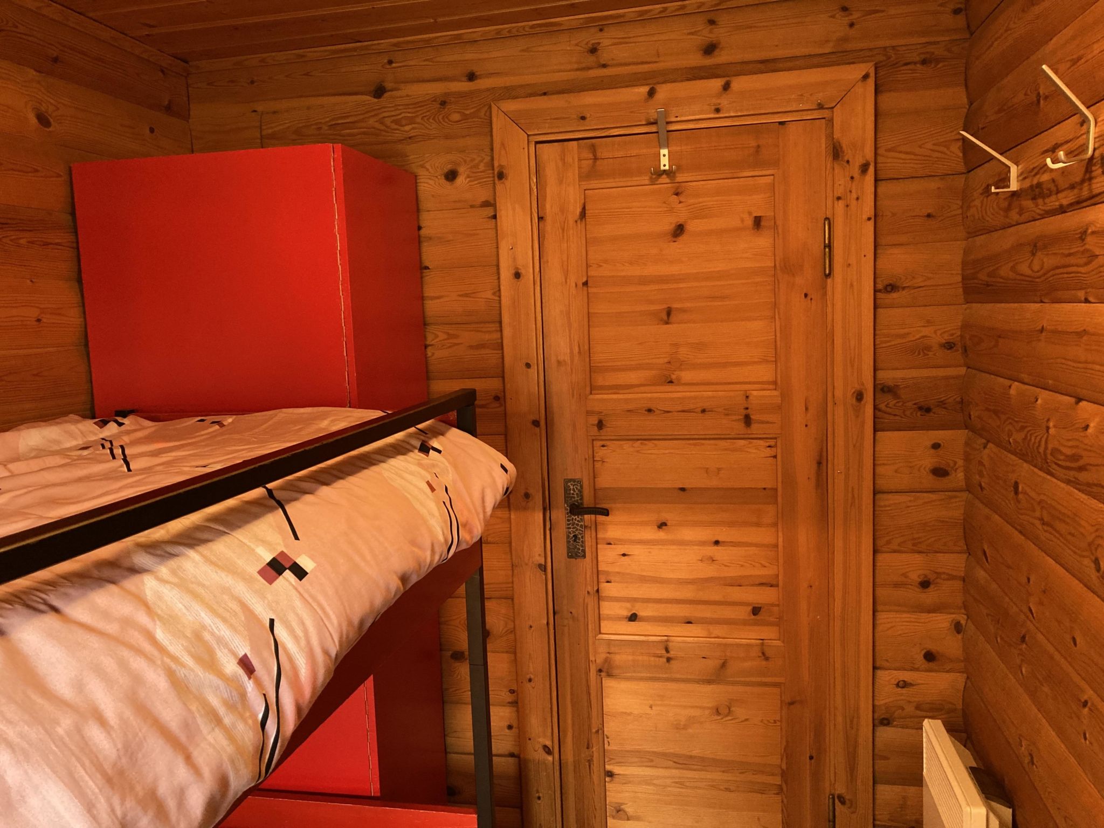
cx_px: 552
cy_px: 414
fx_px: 893
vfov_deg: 49.7
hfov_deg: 63.4
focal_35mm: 28
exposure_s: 1/25
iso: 320
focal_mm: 3.99
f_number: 1.8
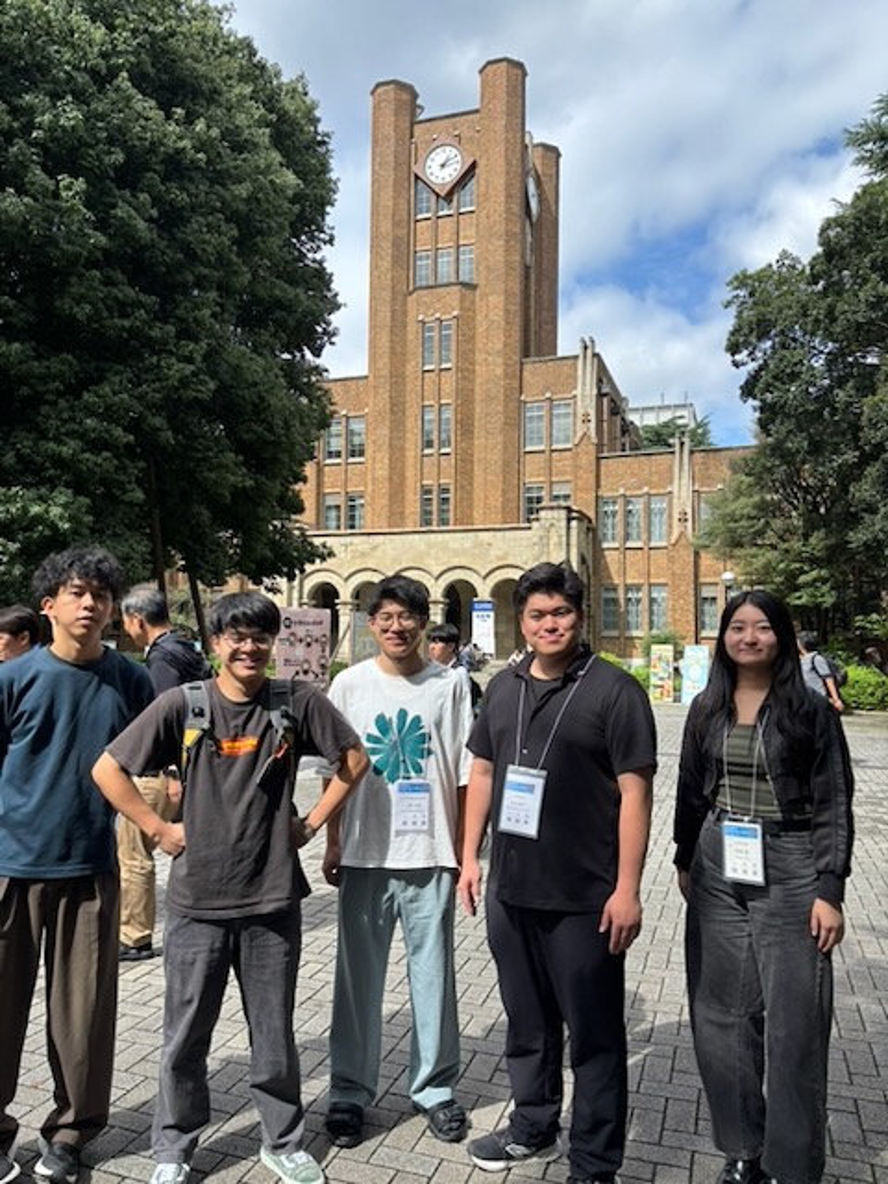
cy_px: 592
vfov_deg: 67.3
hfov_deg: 53.1
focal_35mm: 26
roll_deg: +0.0
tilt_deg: +5.3
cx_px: 444
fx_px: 889
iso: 50
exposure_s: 1/1522
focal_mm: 5.96
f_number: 1.6
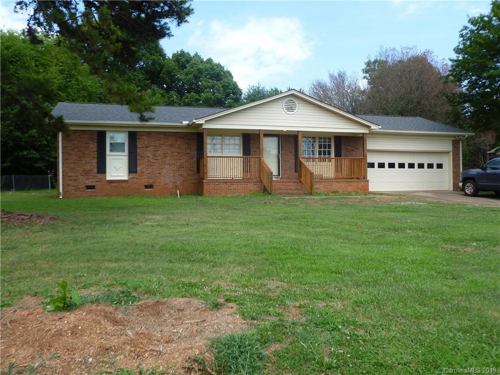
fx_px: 433
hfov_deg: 60.0
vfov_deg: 46.8
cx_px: 250
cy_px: 188
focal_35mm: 30
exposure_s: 1/320
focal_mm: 5.4
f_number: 3.4
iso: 80
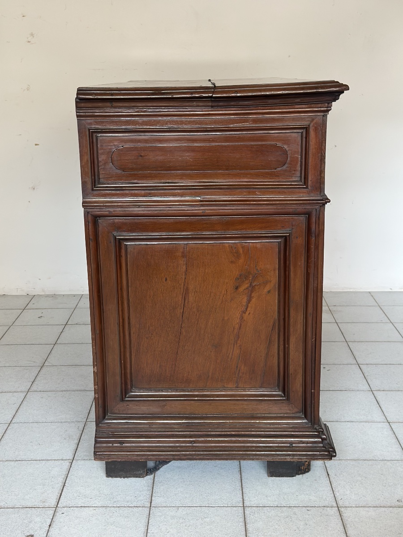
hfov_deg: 30.3
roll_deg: +0.2
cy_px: 268
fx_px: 745
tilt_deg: -14.9
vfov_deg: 39.7
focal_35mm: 48
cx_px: 202
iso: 160
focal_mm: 6.86
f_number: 1.78
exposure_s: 1/60
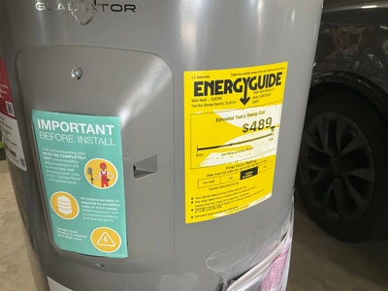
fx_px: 325
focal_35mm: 29
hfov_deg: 61.7
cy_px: 146
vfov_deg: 48.2
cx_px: 194
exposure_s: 1/60
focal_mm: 3
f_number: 1.8
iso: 80
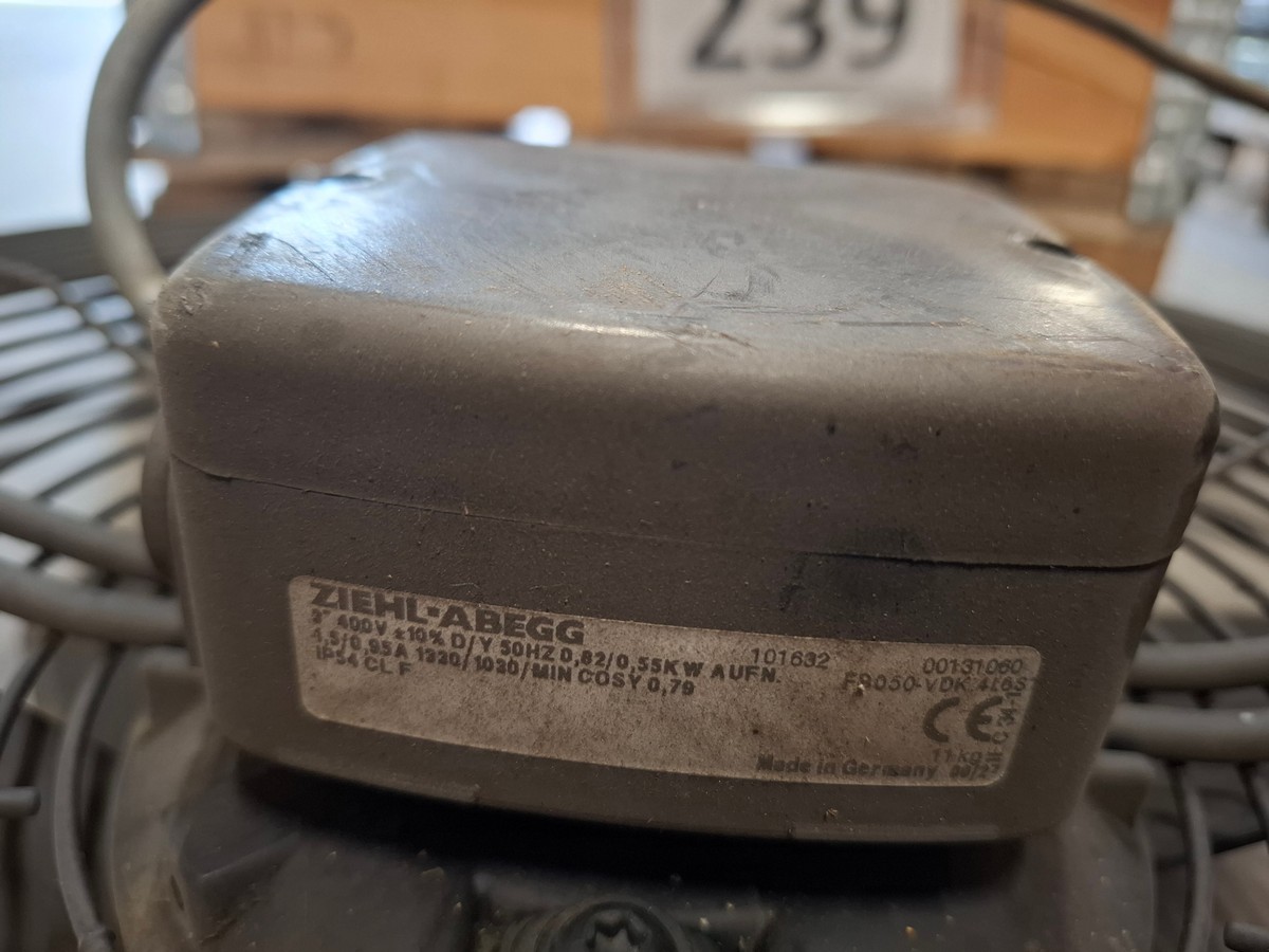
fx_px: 843
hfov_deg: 73.9
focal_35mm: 23
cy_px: 476
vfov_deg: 58.9
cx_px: 634
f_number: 1.8
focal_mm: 5.54
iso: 400
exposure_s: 1/25
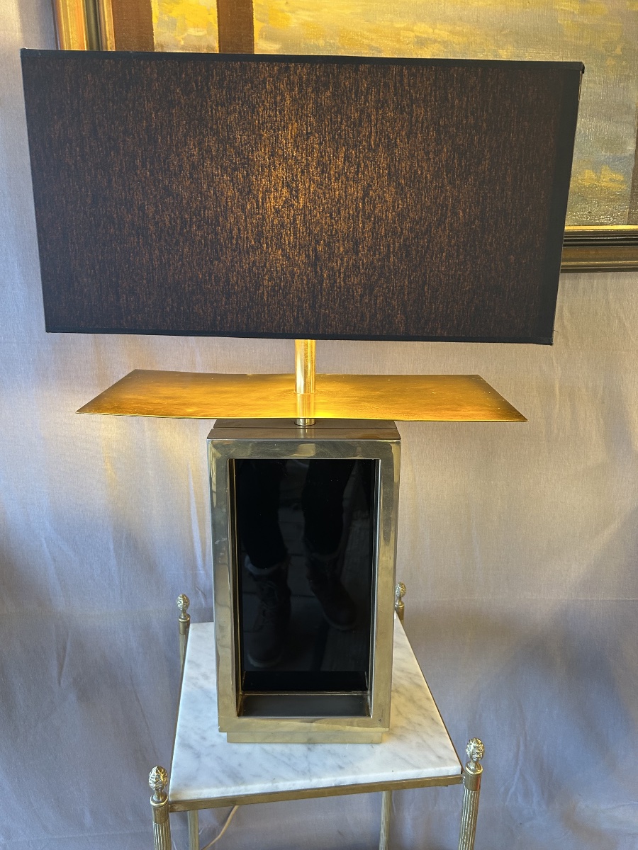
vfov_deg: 67.3
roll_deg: +0.9
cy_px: 425
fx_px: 639
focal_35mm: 26
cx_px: 319
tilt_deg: -16.3
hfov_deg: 53.1
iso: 160
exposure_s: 1/50
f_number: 1.5
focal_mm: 5.7
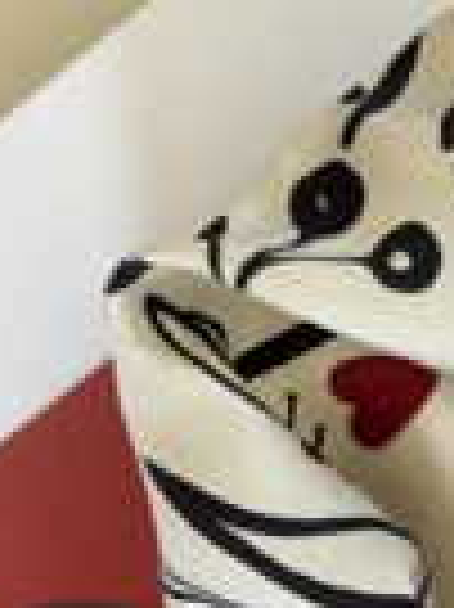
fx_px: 2487
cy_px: 757
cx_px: 580
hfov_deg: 10.2
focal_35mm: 142
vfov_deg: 13.5
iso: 100
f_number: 1.78
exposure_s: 1/100
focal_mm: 6.76
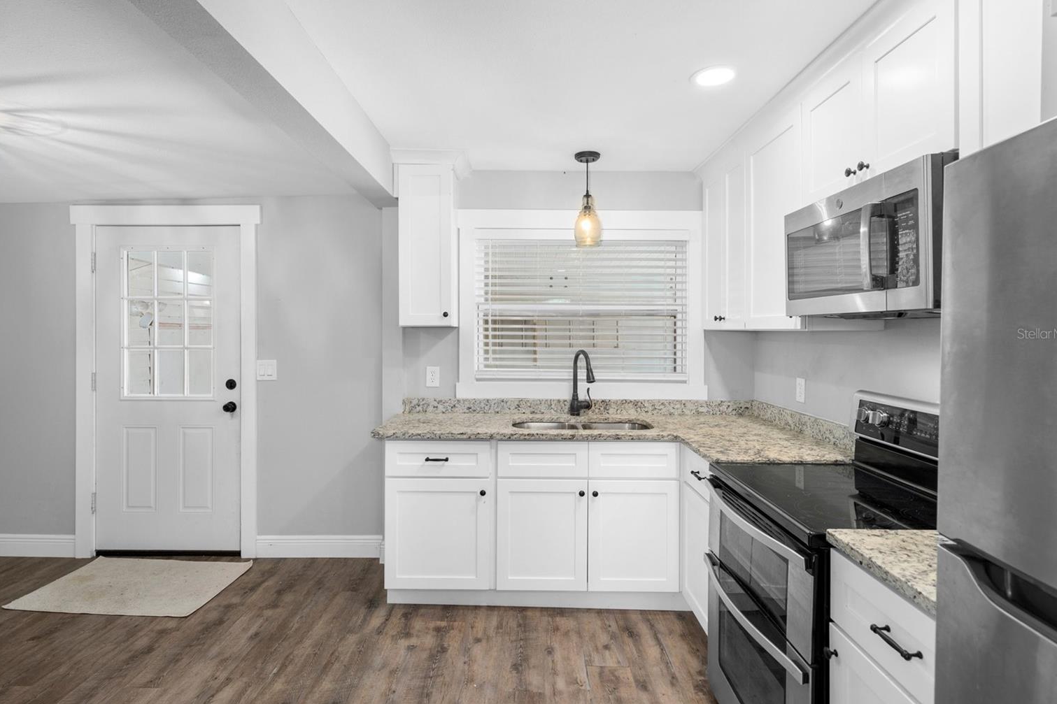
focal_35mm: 18
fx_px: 528
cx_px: 520
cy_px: 333
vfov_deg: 67.3
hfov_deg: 90.0
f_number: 8
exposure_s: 1/2.5
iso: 320
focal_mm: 17
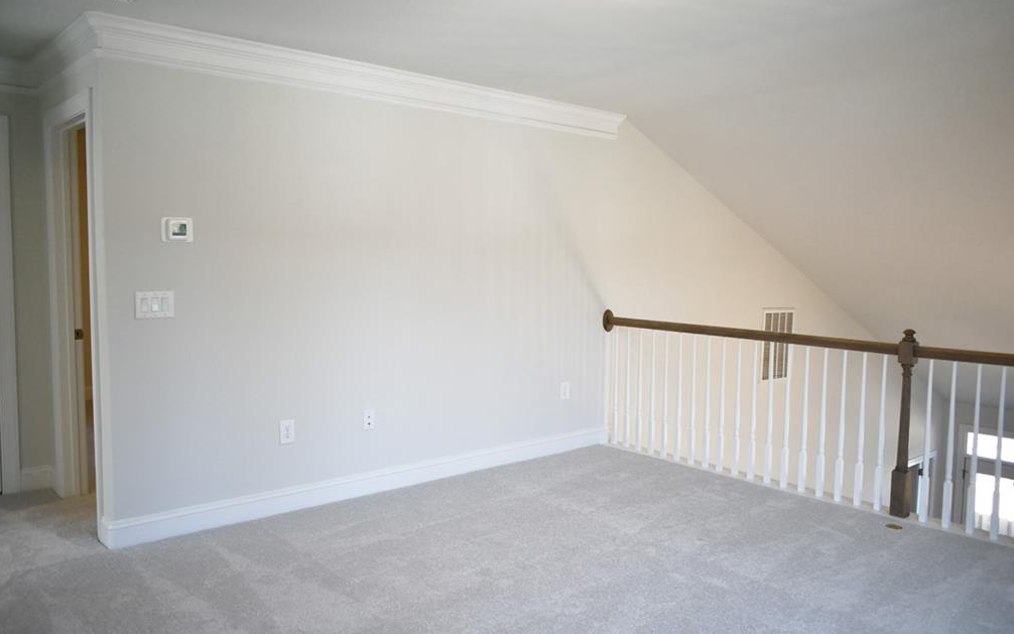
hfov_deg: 66.5
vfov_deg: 44.5
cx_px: 507
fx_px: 774
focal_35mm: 28
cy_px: 325
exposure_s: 1/250
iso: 720
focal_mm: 18
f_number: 3.5
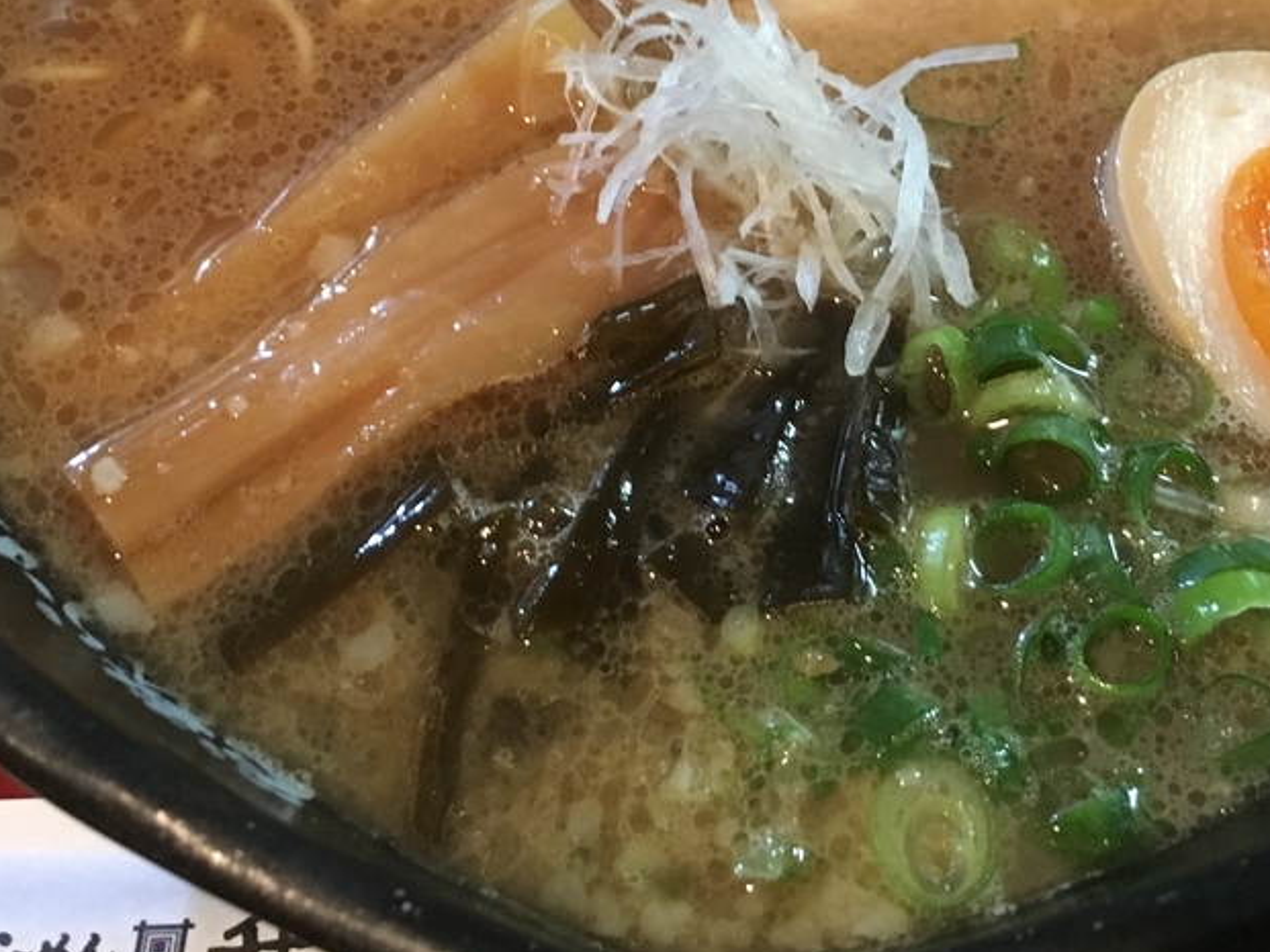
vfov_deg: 25.6
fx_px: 2055
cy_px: 184
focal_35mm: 56
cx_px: 730
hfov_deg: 34.3
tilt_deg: -51.7
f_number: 2.2
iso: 200
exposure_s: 1/15
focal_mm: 4.15
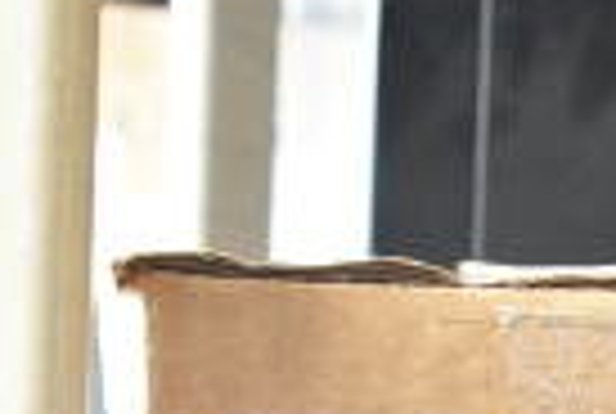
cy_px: 893
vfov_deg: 8.1
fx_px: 2744
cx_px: 850
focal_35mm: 160
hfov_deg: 12.3
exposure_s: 1/100
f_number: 5
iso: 1600
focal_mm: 24
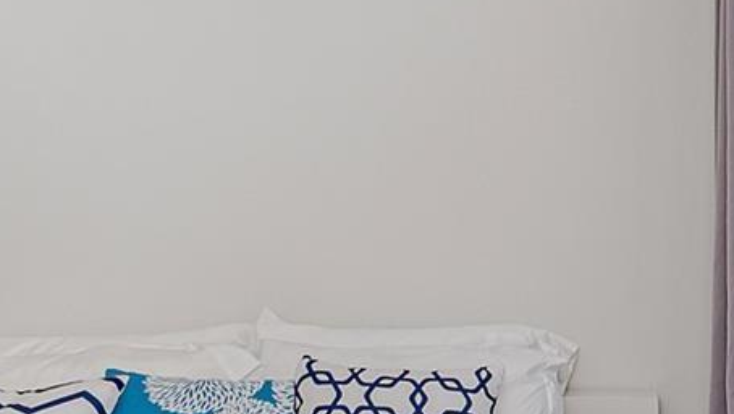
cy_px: 118
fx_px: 1149
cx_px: 503
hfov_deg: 35.0
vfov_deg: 20.3
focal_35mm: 59
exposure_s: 1/200
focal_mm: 16
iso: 400
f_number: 8
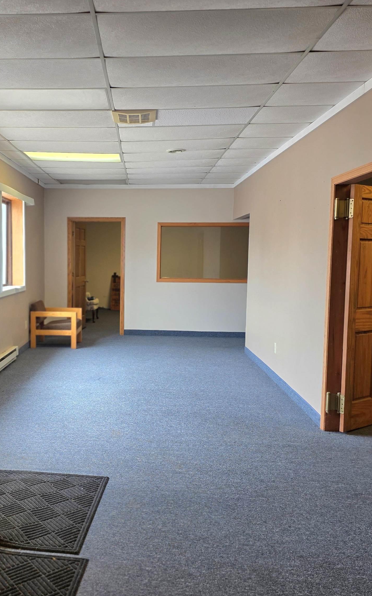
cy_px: 300
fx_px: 536
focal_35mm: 33
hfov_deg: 37.6
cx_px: 104
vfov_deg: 58.2
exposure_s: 1/120
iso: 80
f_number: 1.7
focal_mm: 6.3
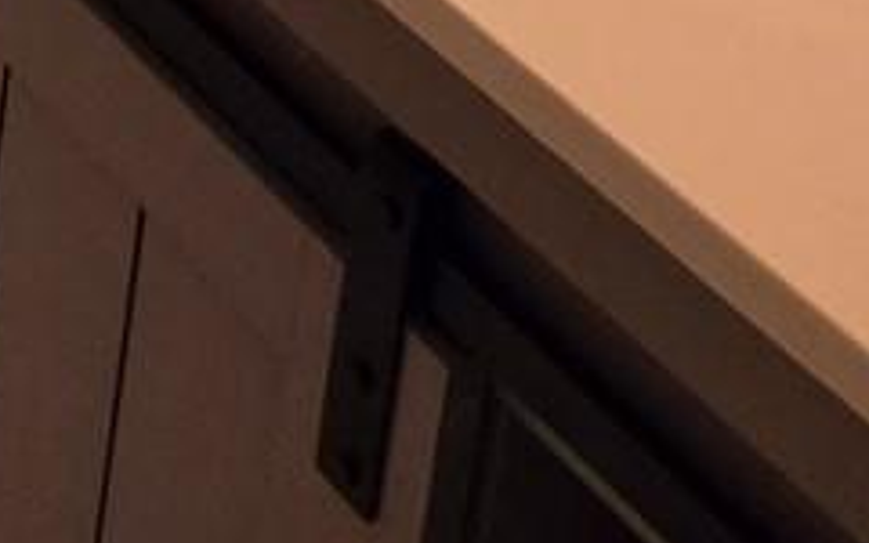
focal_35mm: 92
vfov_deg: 8.6
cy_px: -1513
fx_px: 2179
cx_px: -865
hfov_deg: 16.9
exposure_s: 1/60
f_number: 1.9
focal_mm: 2.2
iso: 160
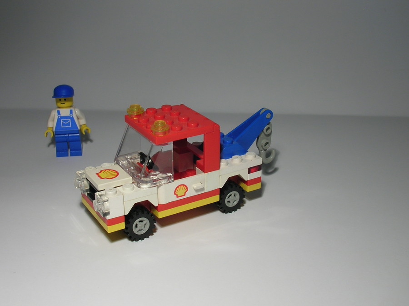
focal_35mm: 46
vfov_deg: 31.5
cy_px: 153
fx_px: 543
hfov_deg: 41.3
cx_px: 204
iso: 50
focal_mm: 7.7
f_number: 5.4
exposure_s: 1/16.8
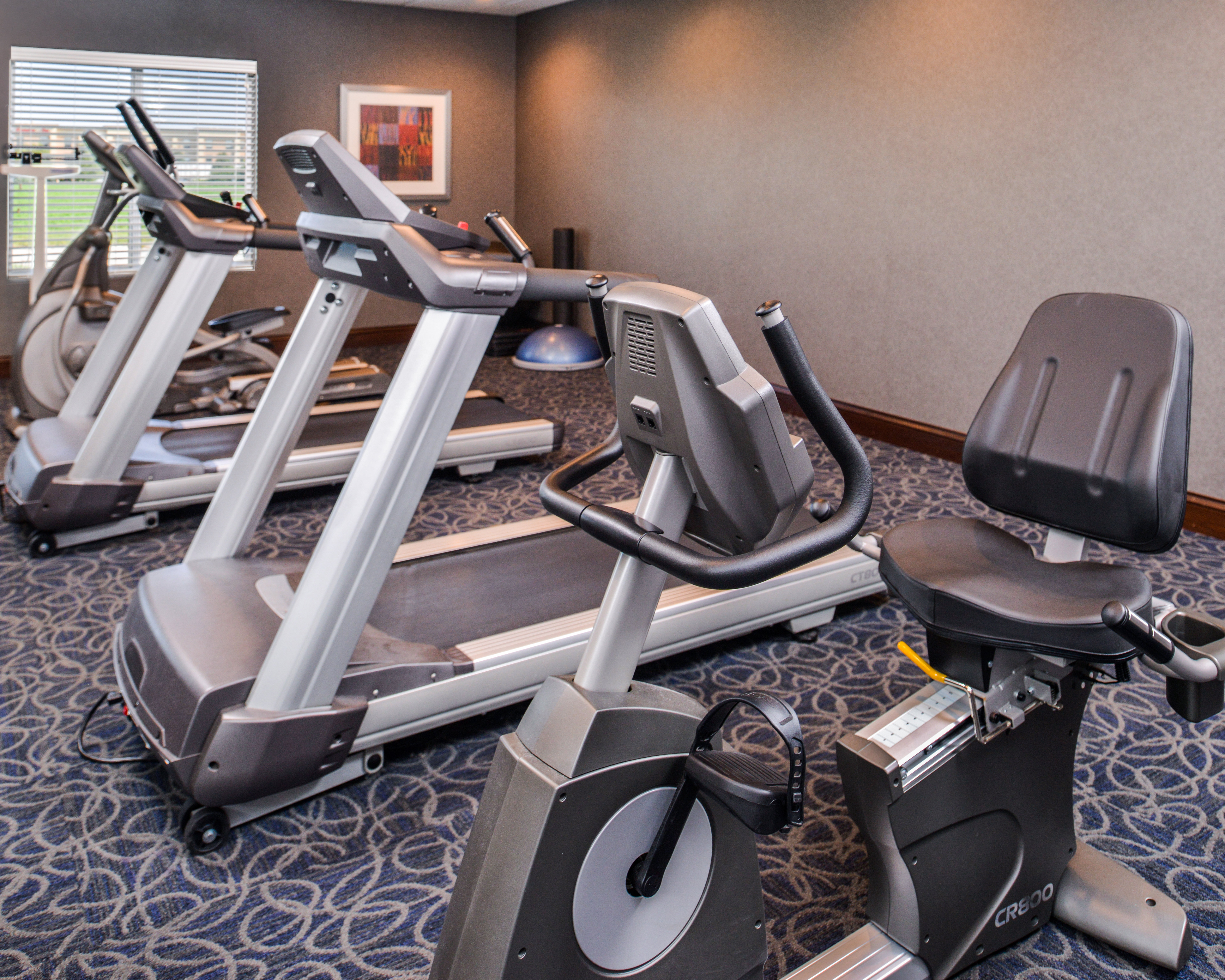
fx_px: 1015
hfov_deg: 62.2
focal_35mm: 28
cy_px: 483
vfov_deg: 51.5
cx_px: 643
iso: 400
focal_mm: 24
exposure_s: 1/50
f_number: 5.6
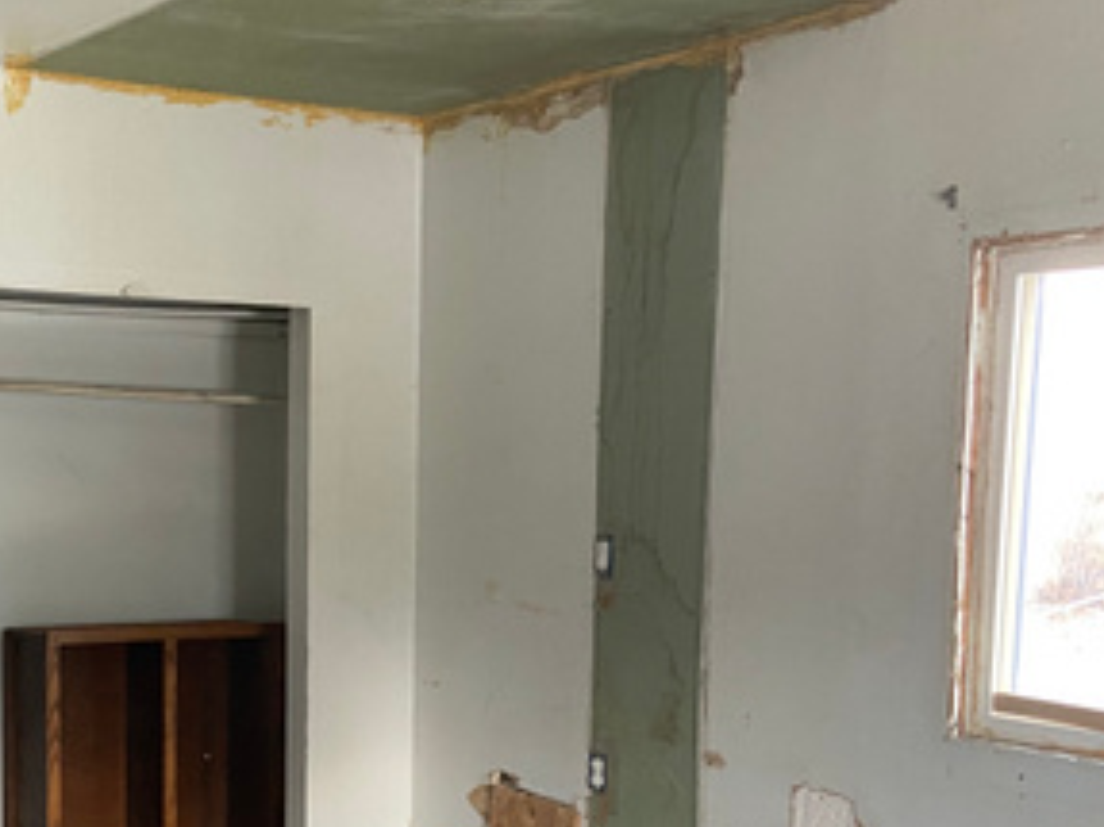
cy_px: 723
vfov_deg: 24.6
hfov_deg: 32.1
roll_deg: +0.1
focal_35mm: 58
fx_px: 1849
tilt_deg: -8.3
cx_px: 177
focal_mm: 4.25
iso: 160
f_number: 1.8
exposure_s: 1/60
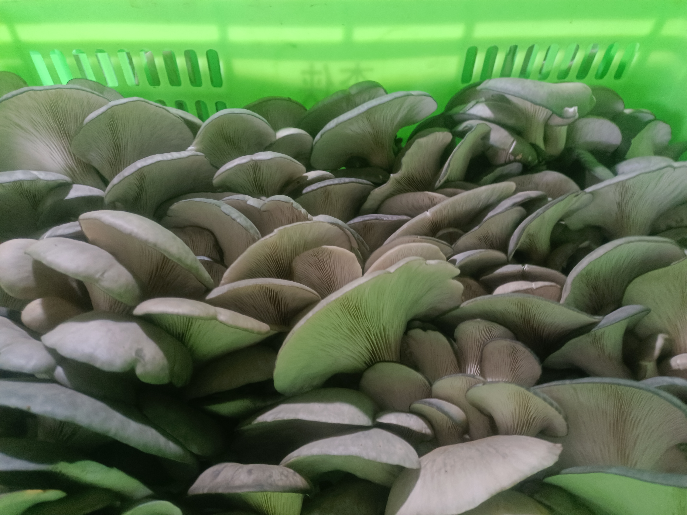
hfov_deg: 69.4
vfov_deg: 54.9
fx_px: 496
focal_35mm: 25
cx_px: 344
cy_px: 258
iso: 2433
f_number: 1.79
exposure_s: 1/25
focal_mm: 4.71
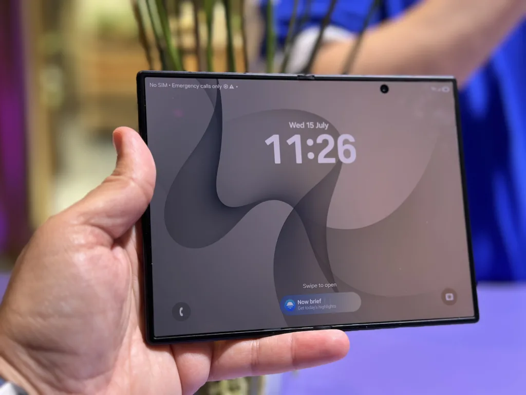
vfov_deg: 30.3
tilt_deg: -14.7
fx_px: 729
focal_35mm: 48
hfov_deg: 39.7
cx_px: 263
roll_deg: -1.5
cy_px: 198
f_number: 1.78
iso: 100
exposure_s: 1/119
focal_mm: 6.86
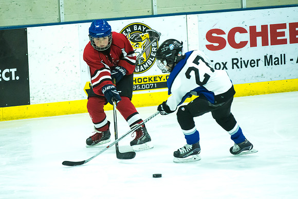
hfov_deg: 7.4
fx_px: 2295
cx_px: 129
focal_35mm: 277
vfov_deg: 5.0
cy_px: 74
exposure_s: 1/800
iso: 6400
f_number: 5.6
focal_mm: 185
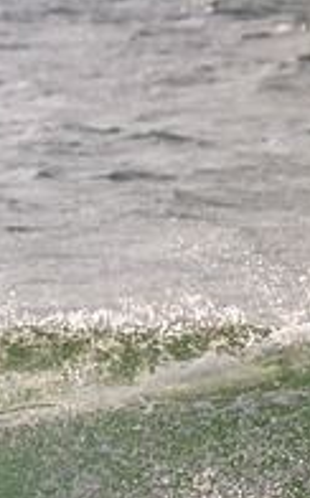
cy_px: 309
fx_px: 32782
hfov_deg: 0.5
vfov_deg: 0.9
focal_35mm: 2418
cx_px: -384
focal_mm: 800
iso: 800
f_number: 11
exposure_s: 1/2000
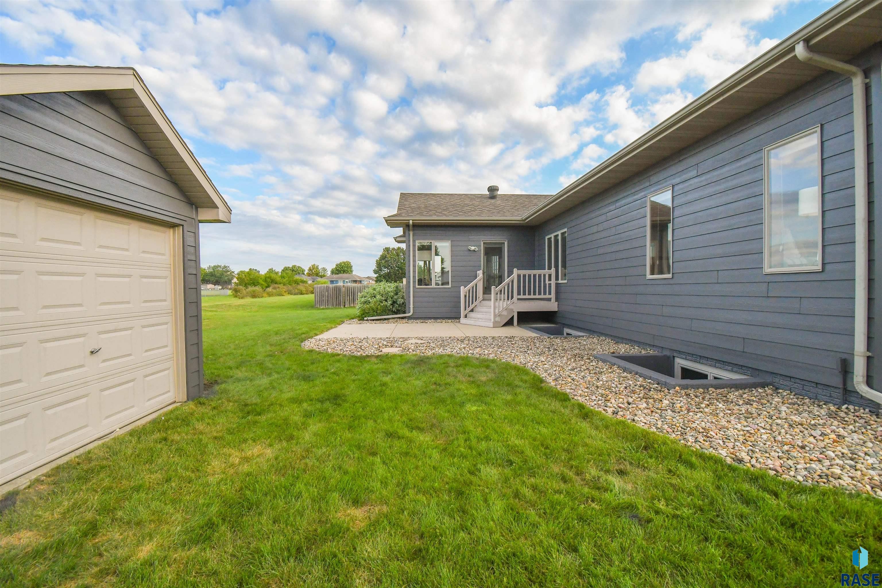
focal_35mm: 15
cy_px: 294
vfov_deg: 77.3
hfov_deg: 100.4
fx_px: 367
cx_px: 441
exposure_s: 1/2000
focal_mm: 10
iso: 1250
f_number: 7.1
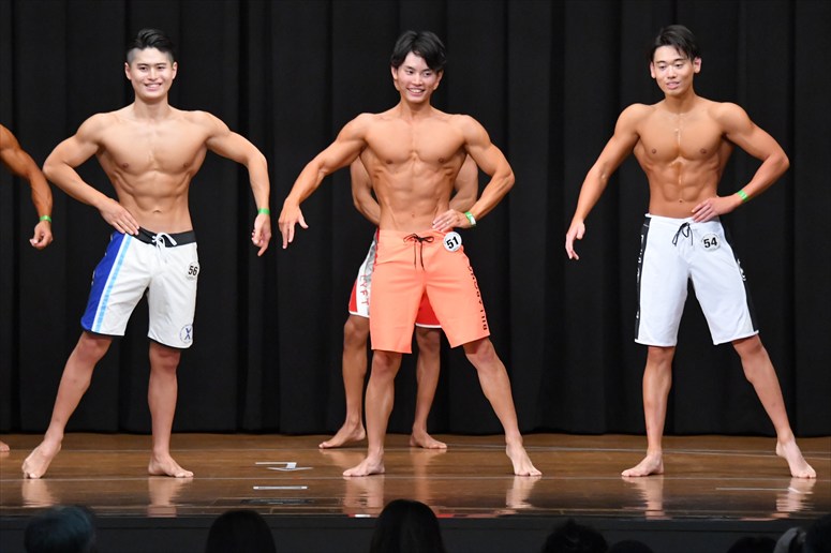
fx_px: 5007
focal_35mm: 217
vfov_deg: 6.3
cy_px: 276
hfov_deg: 9.5
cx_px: 416
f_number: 5.6
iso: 8000
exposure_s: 1/400
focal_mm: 145
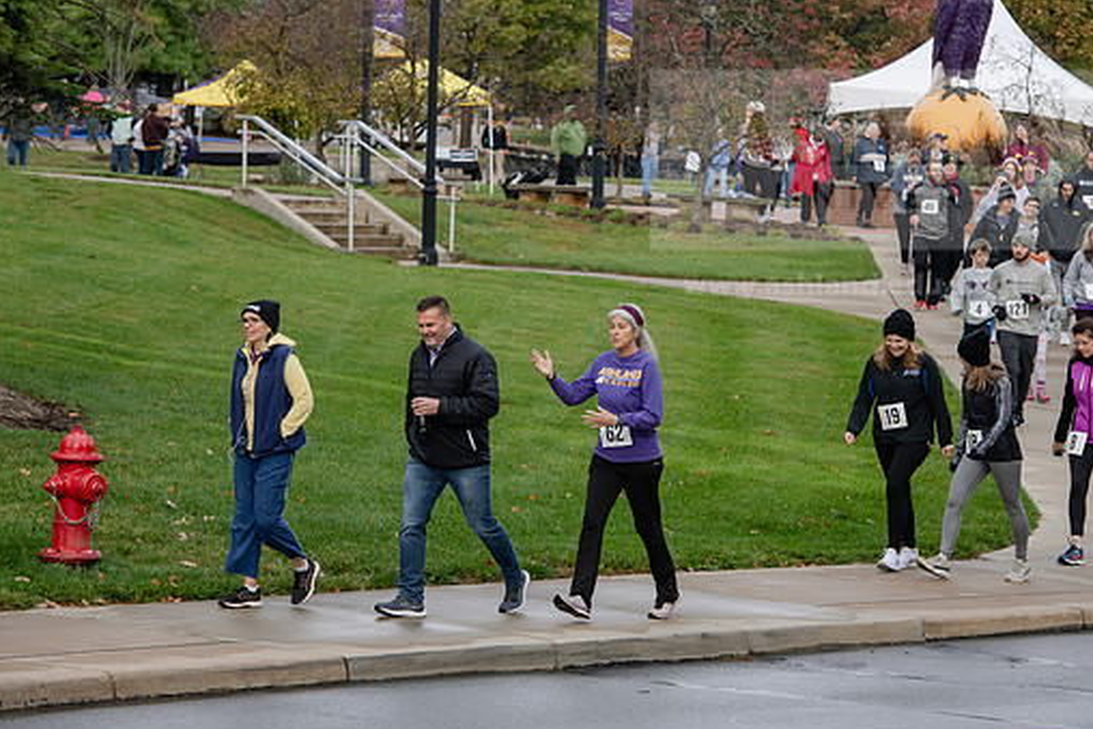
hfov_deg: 13.3
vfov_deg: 8.9
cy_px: 330
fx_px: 4677
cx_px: 585
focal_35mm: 154
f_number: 6.3
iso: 640
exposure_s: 1/500
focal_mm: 135
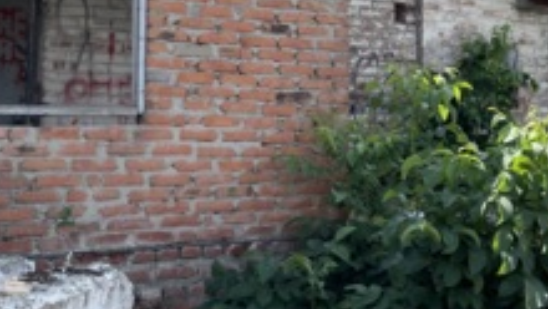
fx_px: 974
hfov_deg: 31.4
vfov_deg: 17.8
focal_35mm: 67
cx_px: 315
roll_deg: +1.2
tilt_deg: +5.8
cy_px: 41
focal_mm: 4.2
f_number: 1.6
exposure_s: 1/2174
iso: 32
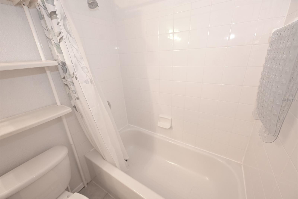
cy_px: 100
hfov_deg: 104.3
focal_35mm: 14
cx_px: 149
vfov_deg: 81.2
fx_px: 116
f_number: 4
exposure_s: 1/60
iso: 220
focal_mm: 14
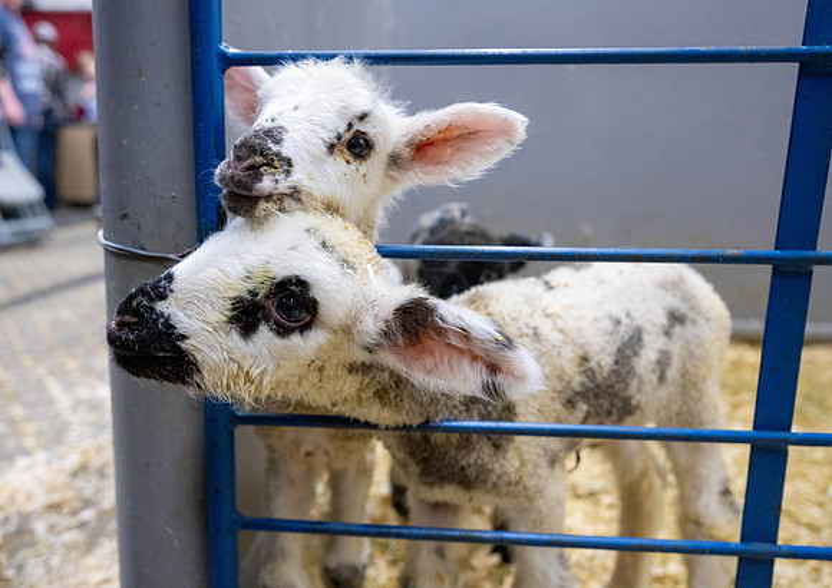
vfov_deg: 50.7
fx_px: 621
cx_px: 367
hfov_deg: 67.4
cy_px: 278
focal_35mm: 26
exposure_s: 1/250
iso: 2500
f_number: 3.5
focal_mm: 24
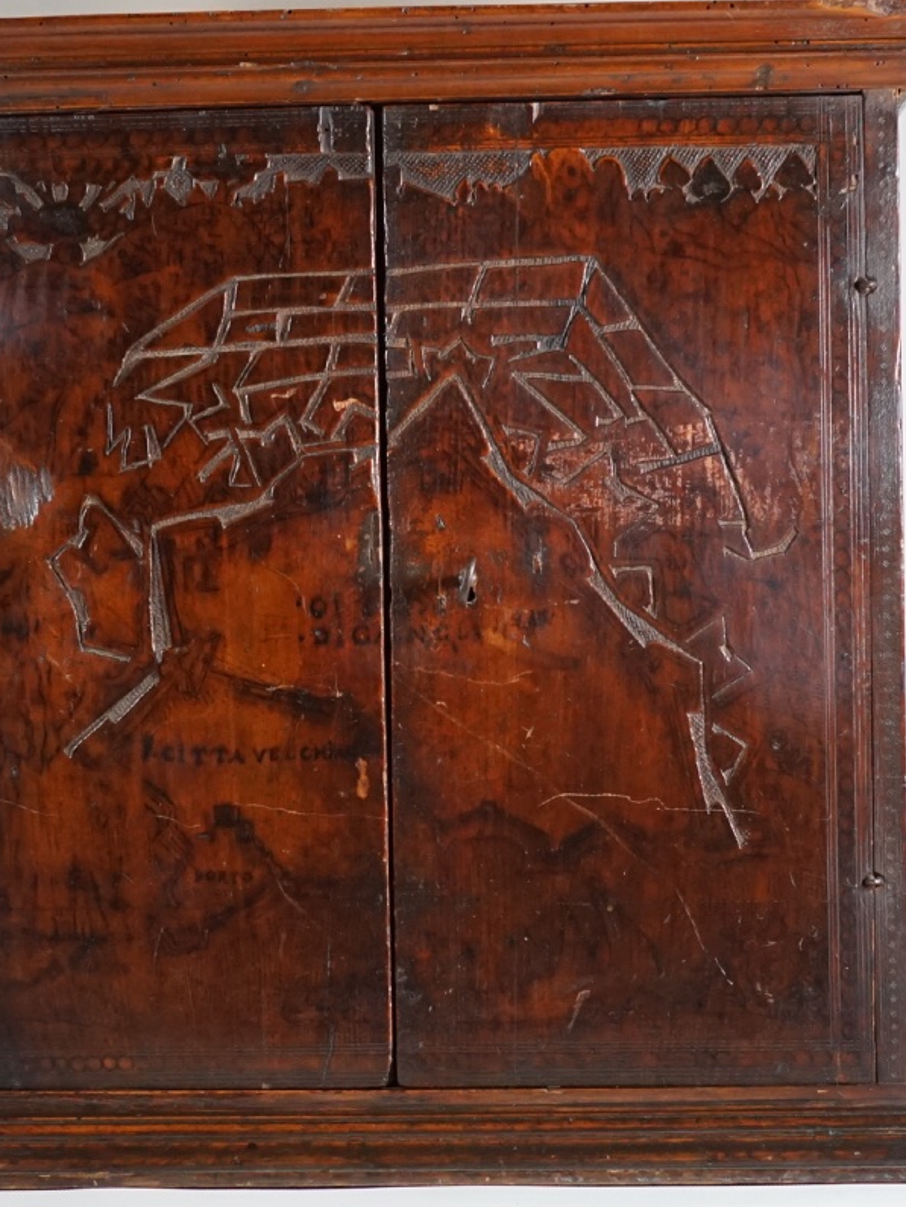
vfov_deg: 16.6
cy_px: 607
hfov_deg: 12.4
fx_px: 4153
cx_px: 329
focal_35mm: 119
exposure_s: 1/160
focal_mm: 55
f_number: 4.5
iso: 2000
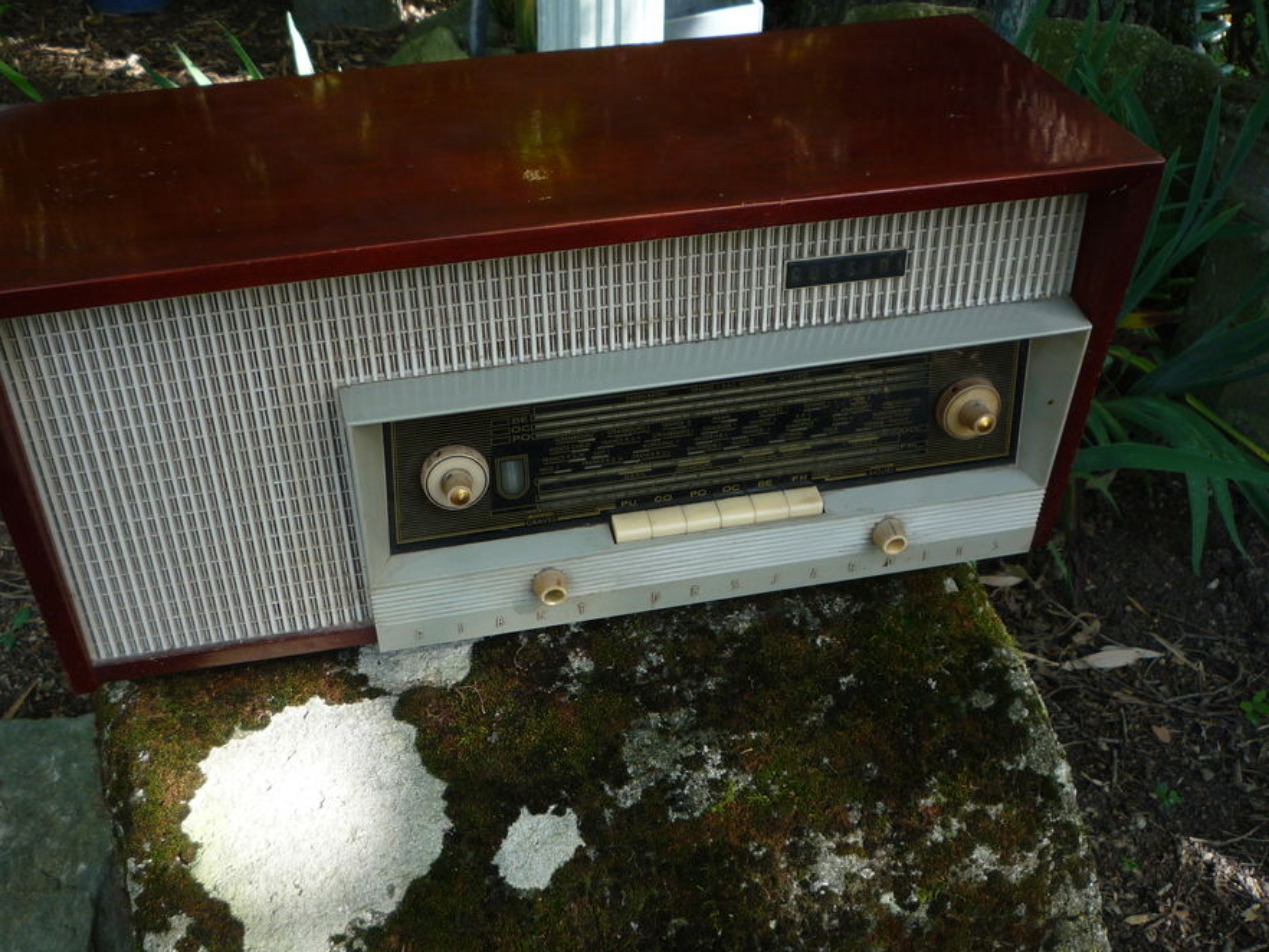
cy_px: 508
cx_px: 557
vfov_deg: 41.8
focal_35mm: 34
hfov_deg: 53.8
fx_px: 1247
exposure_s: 1/60
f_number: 3.3
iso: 100
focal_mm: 5.2
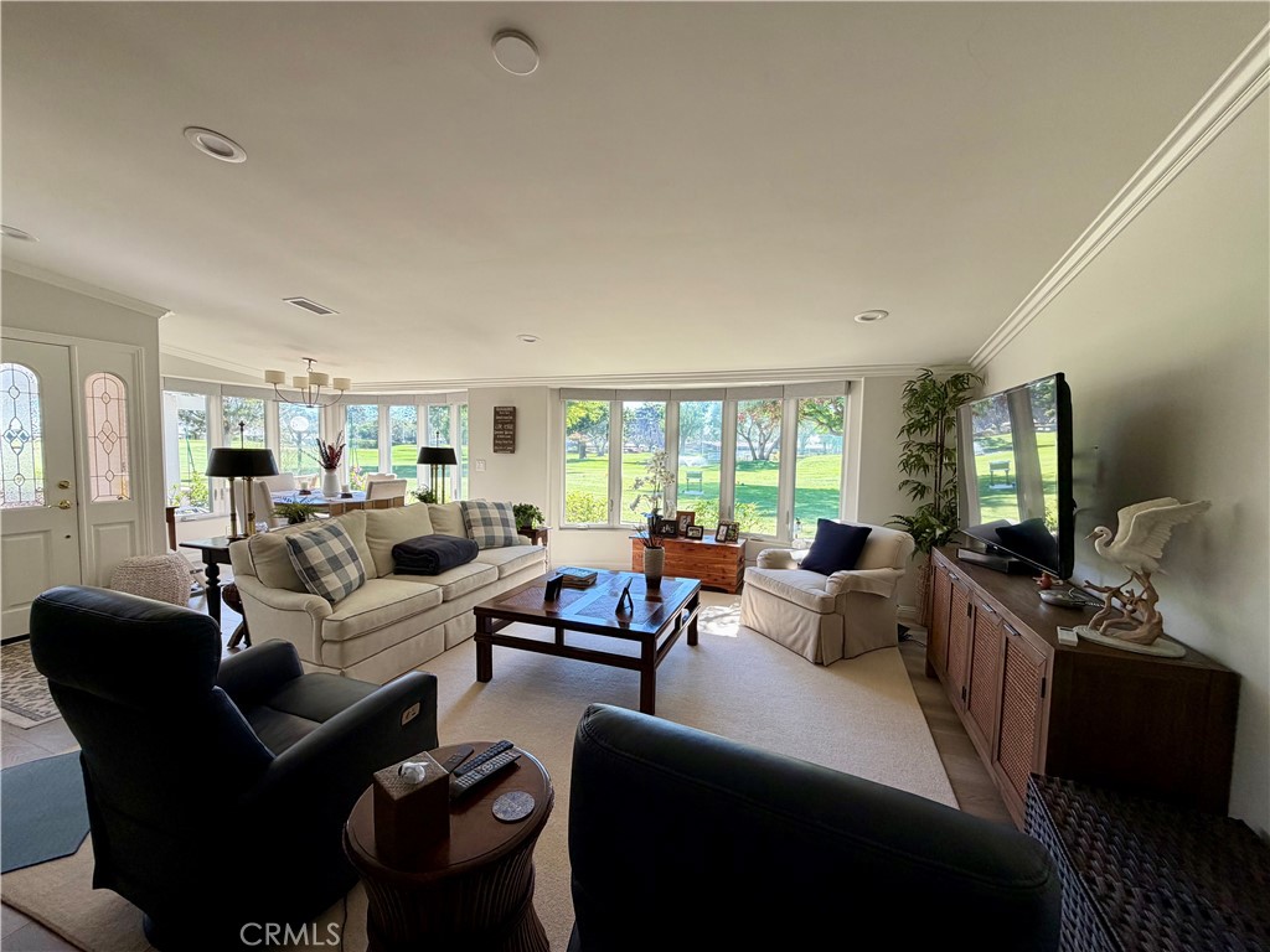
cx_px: 635
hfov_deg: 102.1
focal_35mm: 14
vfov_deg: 85.7
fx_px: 514
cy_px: 476
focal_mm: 2.22
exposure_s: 1/121
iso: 100
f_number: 2.2
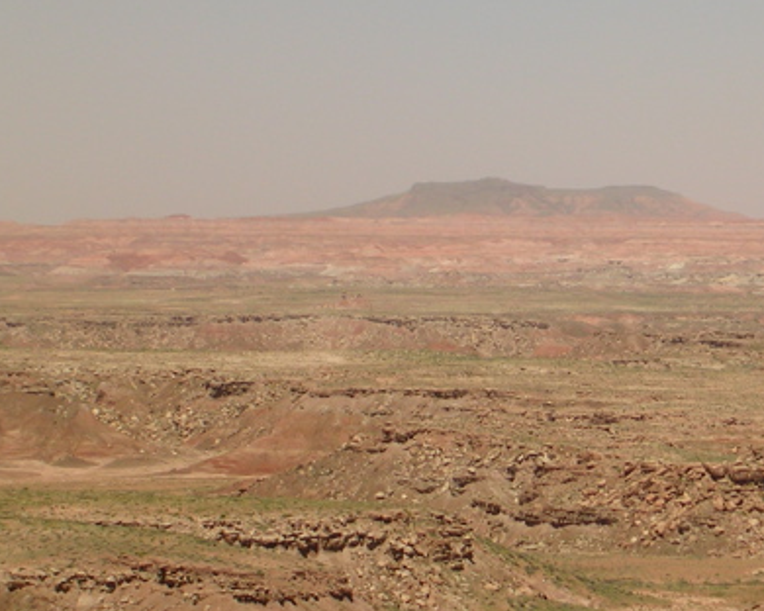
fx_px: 4161
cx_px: 605
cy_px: 229
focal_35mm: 184
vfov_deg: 8.4
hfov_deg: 10.5
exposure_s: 1/567
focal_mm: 17.4
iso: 50
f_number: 4.9
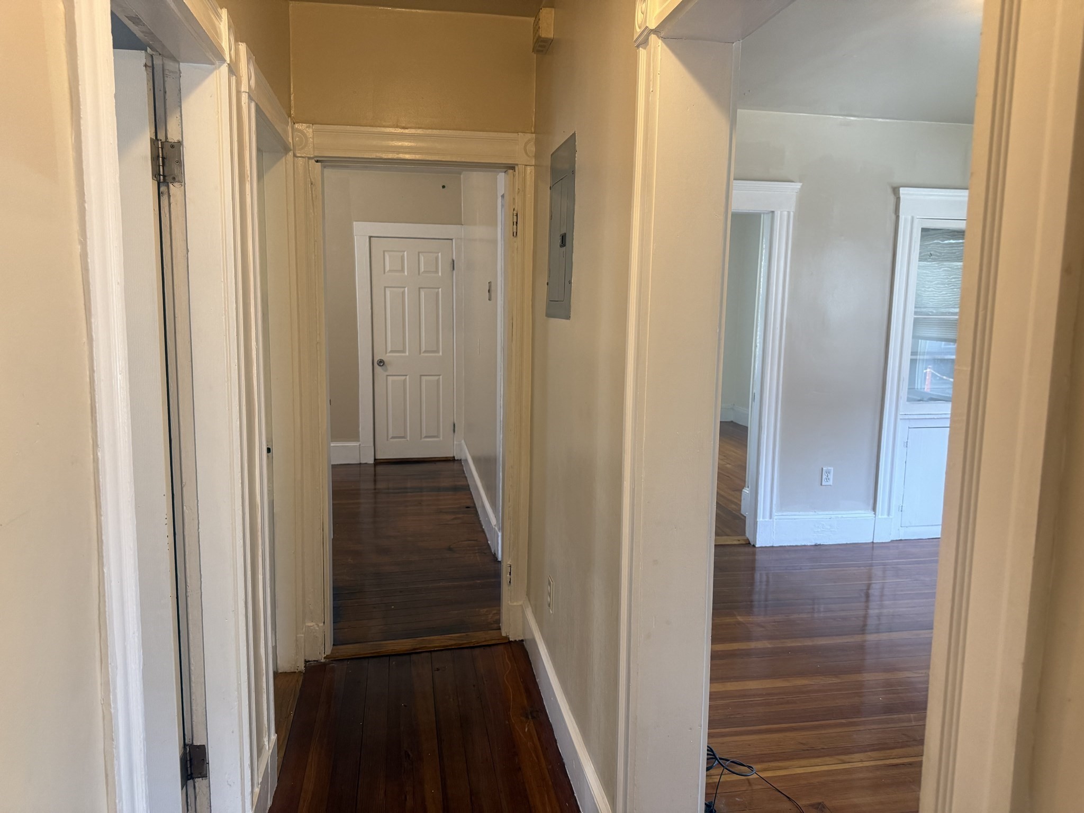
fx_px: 752
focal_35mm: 24
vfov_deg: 56.8
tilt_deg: -7.2
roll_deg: -1.0
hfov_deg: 71.6
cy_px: 406
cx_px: 542
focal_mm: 6.76
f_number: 1.78
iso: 200
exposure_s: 1/116
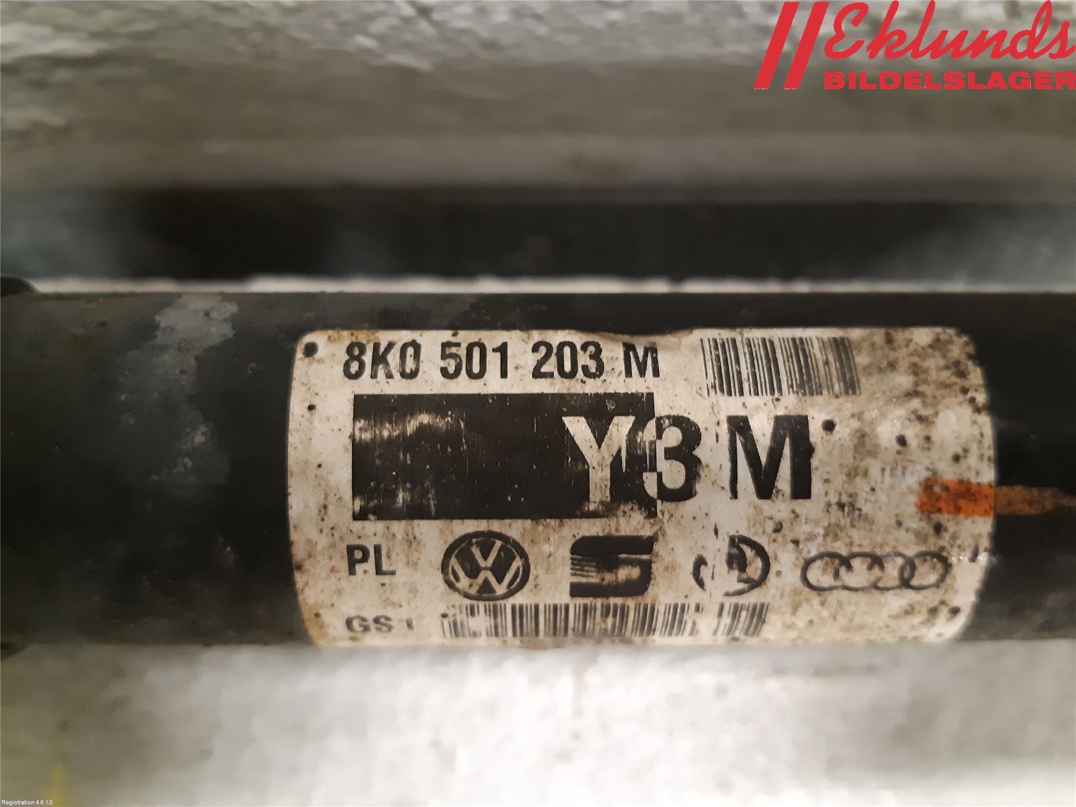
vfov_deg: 53.1
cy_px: 404
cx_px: 538
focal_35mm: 26
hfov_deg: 67.3
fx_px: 808
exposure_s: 1/25
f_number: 1.7
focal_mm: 3.93
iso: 500
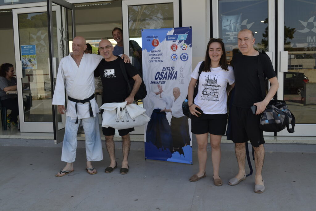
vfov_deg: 36.9
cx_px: 158
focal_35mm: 36
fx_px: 316
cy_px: 106
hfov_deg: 53.1
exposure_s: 1/160
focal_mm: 24
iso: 100
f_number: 6.3
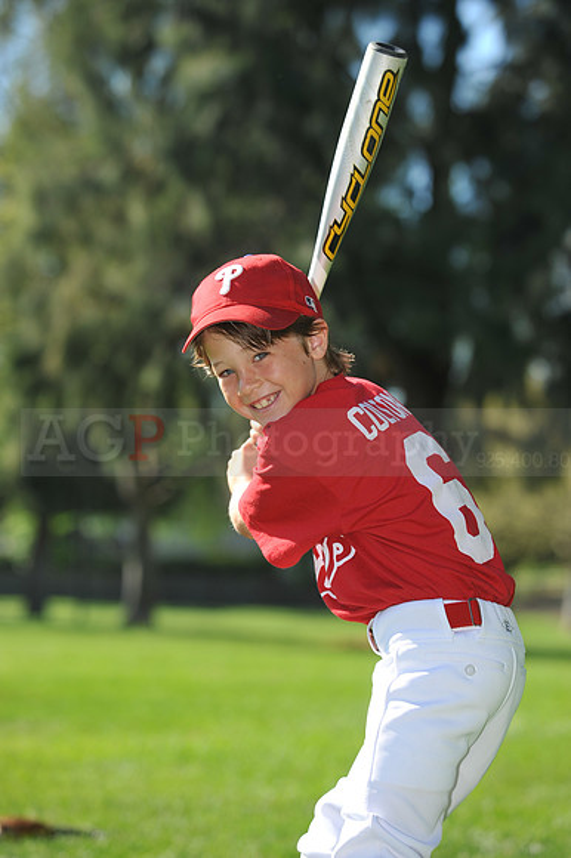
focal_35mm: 145
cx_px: 286
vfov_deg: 14.2
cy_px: 429
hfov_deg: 9.5
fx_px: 3454
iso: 200
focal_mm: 145
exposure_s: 1/500
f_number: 5.6
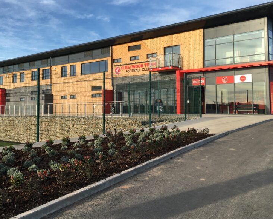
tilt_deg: +5.0
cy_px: 91
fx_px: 323
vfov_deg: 37.2
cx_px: 125
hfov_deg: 45.7
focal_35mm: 40
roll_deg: +0.1
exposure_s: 1/615
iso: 25
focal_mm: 4.15
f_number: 2.2
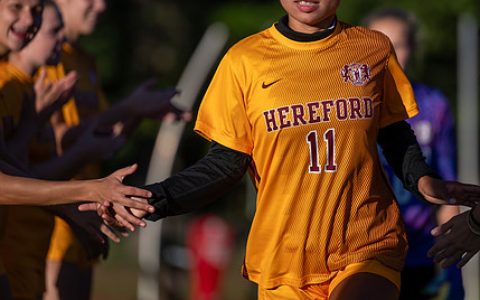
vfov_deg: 4.2
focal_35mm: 314
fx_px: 4107
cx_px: 299
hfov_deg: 6.7
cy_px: 99
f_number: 2.8
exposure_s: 1/2000
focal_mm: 185
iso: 80
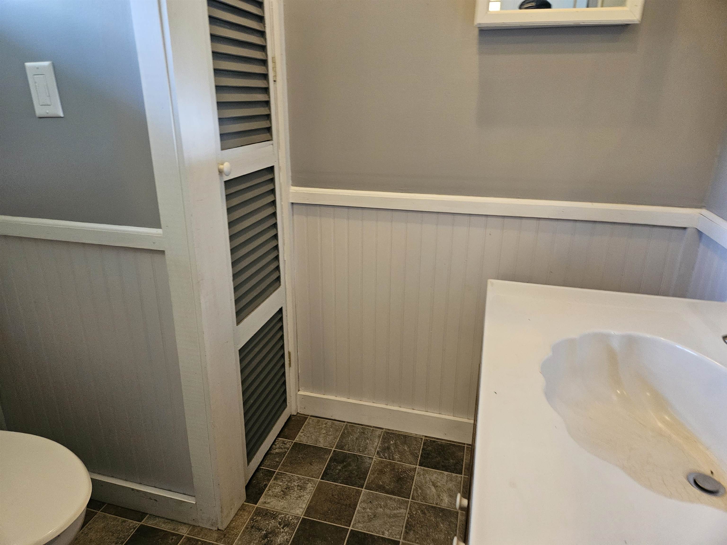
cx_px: 364
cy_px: 272
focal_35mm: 23
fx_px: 483
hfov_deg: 73.9
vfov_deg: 58.9
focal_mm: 5.4
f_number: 1.8
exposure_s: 1/60
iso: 640
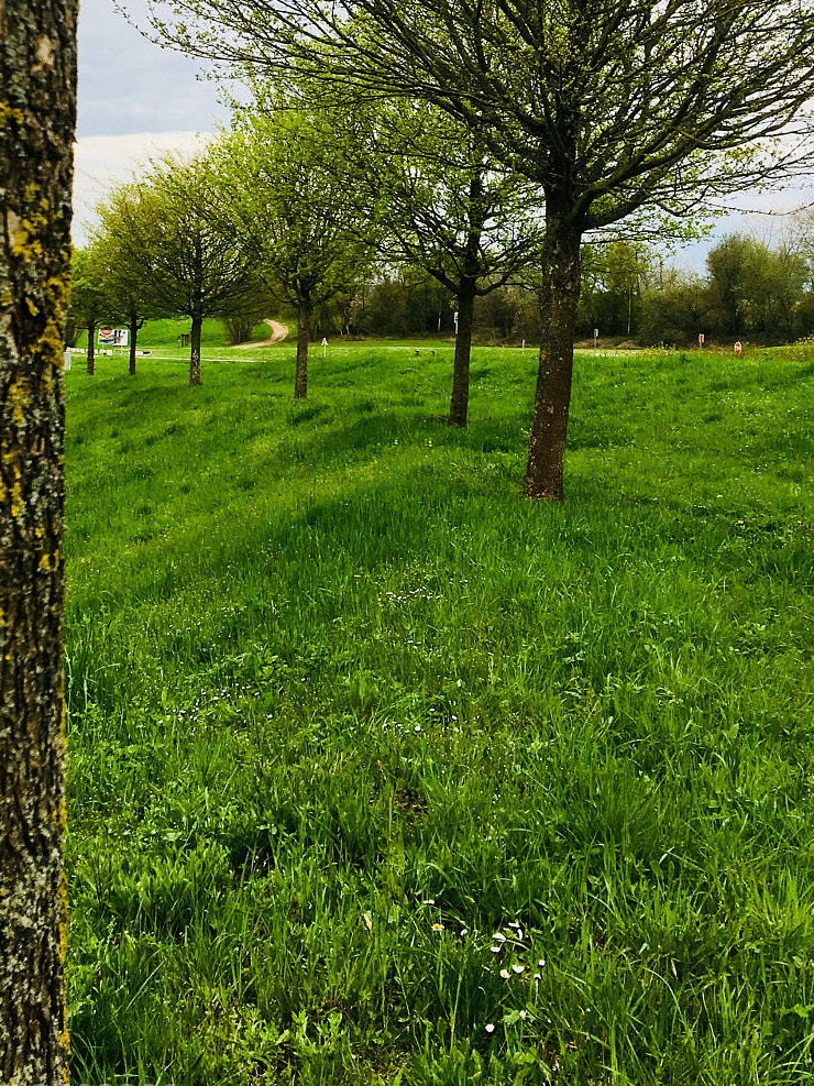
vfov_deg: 39.6
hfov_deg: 30.6
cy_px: 303
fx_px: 1474
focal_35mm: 47
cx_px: 266
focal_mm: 4.15
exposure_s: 1/240
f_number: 2.2
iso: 25
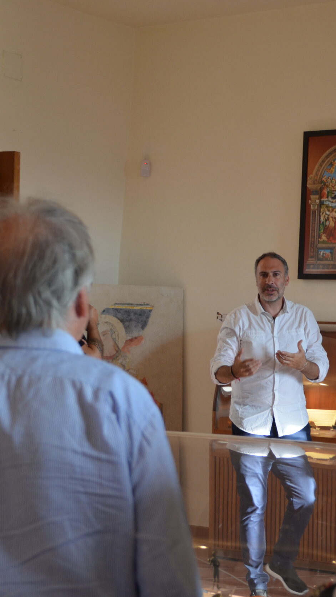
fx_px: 1441
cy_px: 301
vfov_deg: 23.4
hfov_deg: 13.3
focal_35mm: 91
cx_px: 206
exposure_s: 1/80
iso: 400
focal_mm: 38
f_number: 4.5
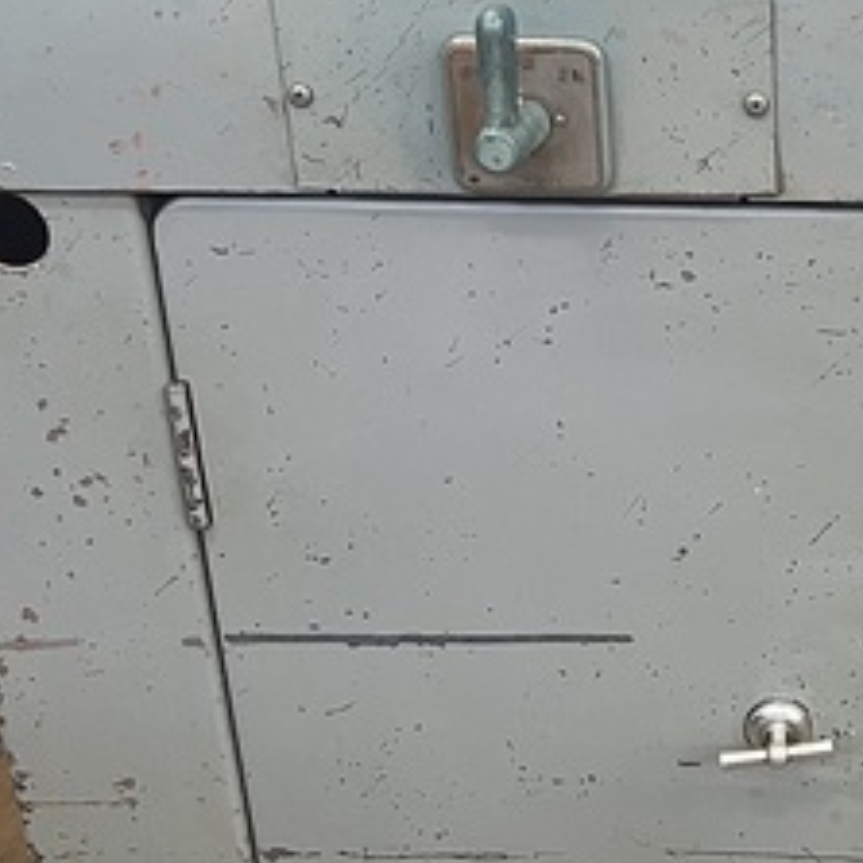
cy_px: 414
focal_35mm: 66
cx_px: 1002
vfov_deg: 26.1
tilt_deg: -24.3
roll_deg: -1.6
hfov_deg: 24.0
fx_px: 1862
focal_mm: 5.1
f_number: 1.6
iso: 200
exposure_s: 1/60
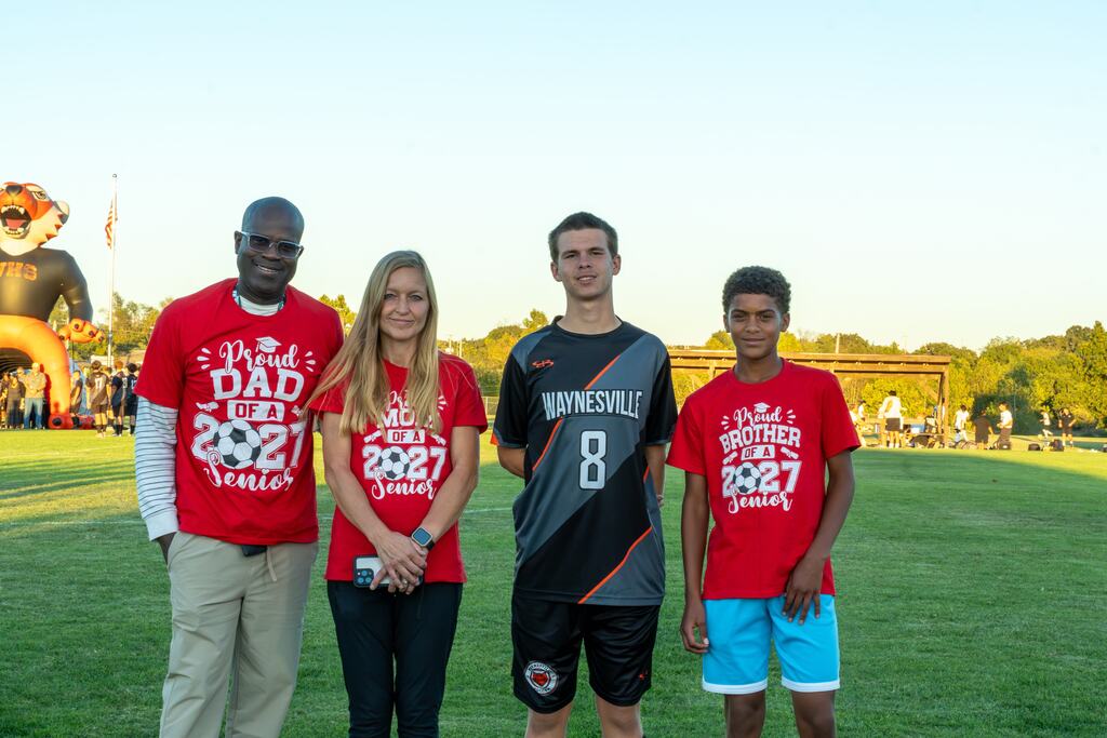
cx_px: 554
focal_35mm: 72
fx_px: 2214
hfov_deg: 28.1
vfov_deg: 18.9
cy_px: 369
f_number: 16
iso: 1250
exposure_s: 1/125
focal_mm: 48
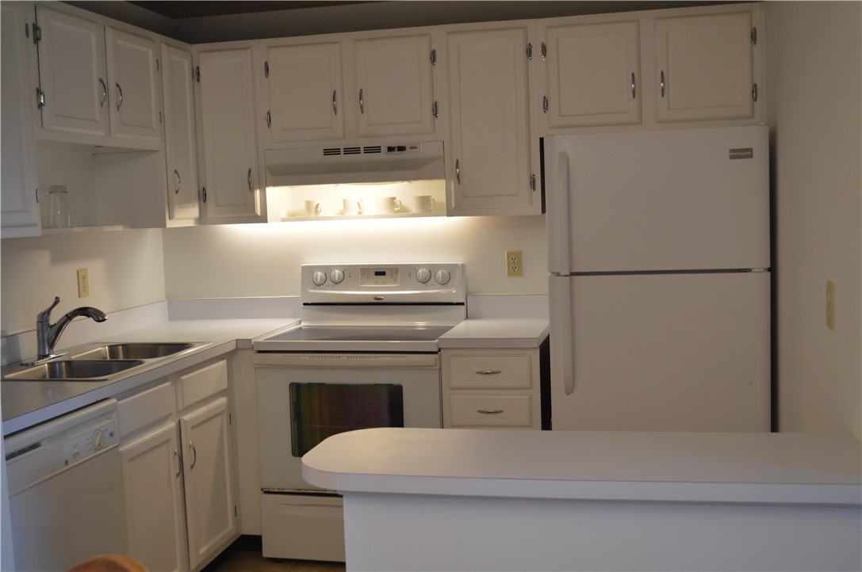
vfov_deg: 34.1
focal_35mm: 39
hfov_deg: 49.6
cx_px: 431
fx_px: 933
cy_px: 286
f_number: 4.2
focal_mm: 26
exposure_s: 1/60
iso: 400
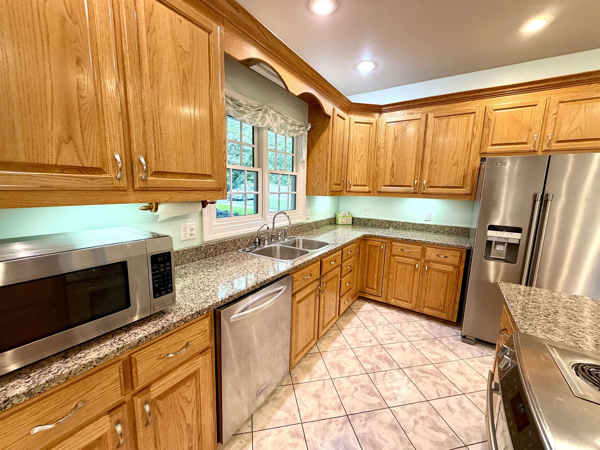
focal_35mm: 14
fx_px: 243
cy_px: 225
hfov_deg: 102.1
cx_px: 300
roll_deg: -1.2
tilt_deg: -9.2
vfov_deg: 85.7
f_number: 2.2
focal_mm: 2.22
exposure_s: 1/60
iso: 320
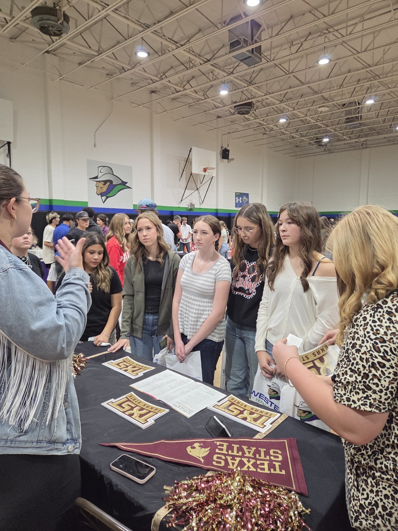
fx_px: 353
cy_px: 266
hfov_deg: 58.9
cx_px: 199
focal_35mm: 23
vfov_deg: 73.9
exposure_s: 1/180
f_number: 1.8
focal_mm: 5.4
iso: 250
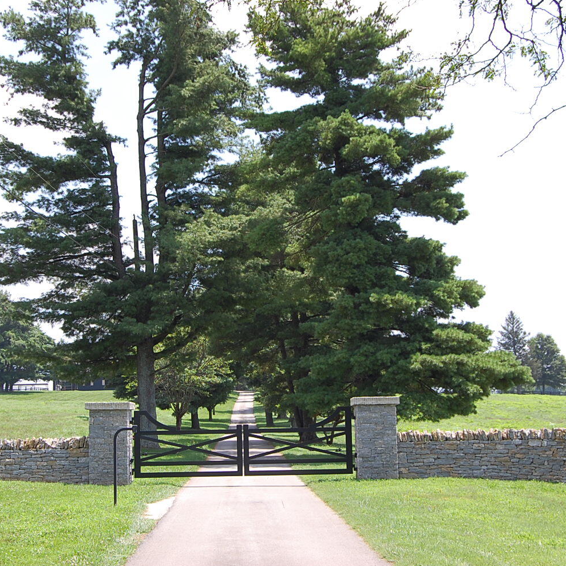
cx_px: 231
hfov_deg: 27.7
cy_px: 282
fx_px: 1147
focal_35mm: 62
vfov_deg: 27.7
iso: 200
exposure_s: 1/250
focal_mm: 32
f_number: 8
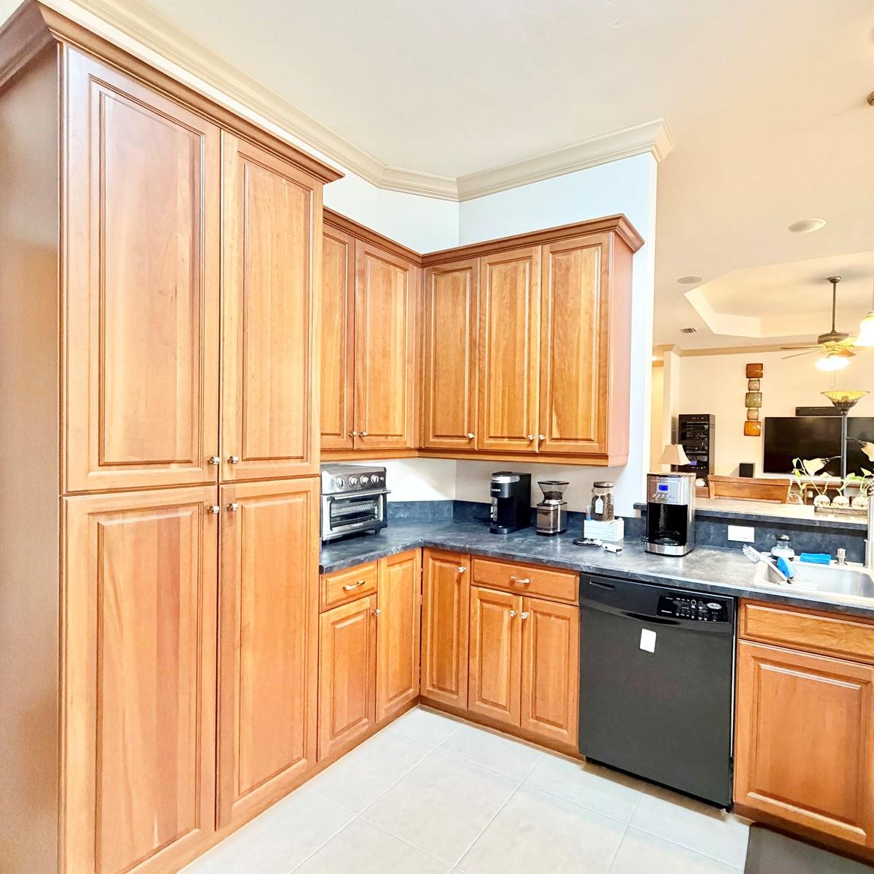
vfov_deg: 84.0
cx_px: 546
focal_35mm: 17
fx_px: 486
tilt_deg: -1.3
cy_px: 443
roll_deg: -0.3
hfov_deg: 82.4
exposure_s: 1/60
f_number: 2.2
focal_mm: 2.22
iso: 640
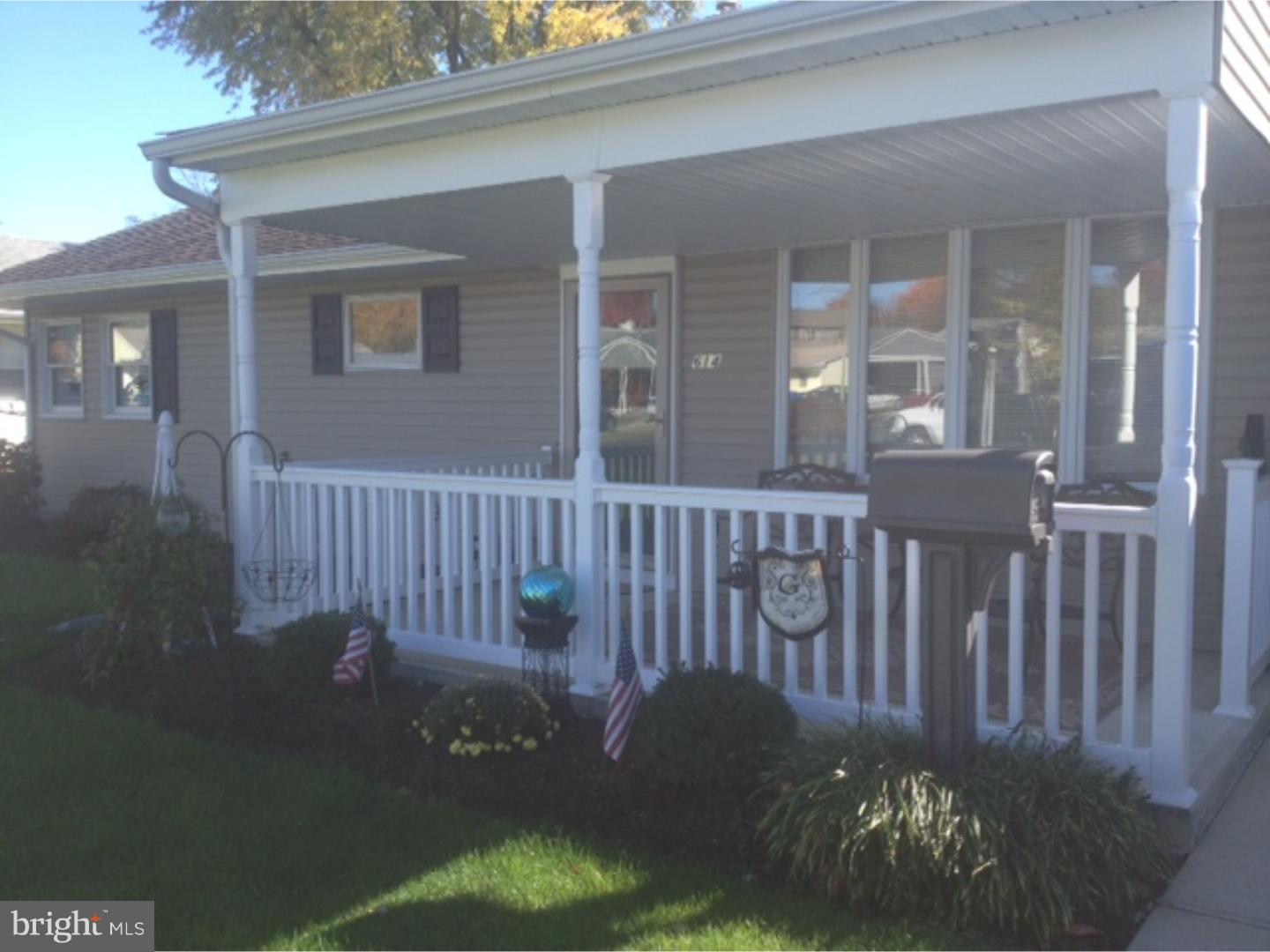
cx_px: 635
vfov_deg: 40.7
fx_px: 1284
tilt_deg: -6.9
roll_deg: +0.1
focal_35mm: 35
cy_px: 476
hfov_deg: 52.6
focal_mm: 4.28
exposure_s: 1/460
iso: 50
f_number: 2.4
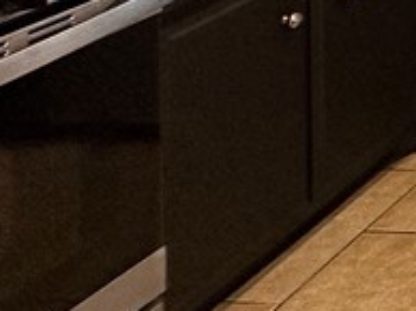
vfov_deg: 14.5
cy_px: -397
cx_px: 1066
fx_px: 888
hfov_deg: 14.0
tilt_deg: -1.5
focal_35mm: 74
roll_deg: -0.6
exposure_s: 1/120
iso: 125
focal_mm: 2.22
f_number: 2.2
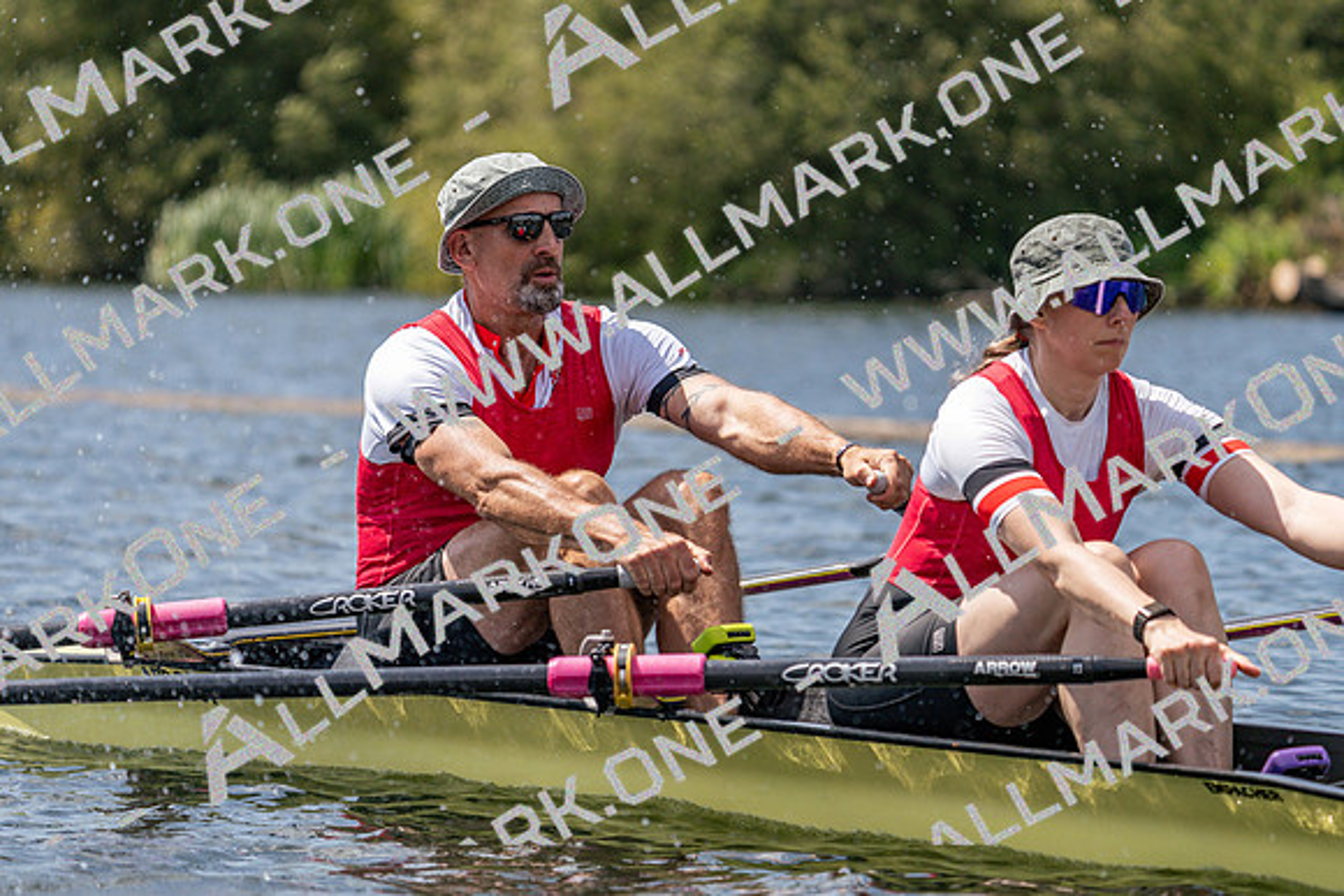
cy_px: 448
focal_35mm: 236
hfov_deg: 8.7
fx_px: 8812
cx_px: 672
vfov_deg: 5.8
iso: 250
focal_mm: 236
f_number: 5.6
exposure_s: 1/2000
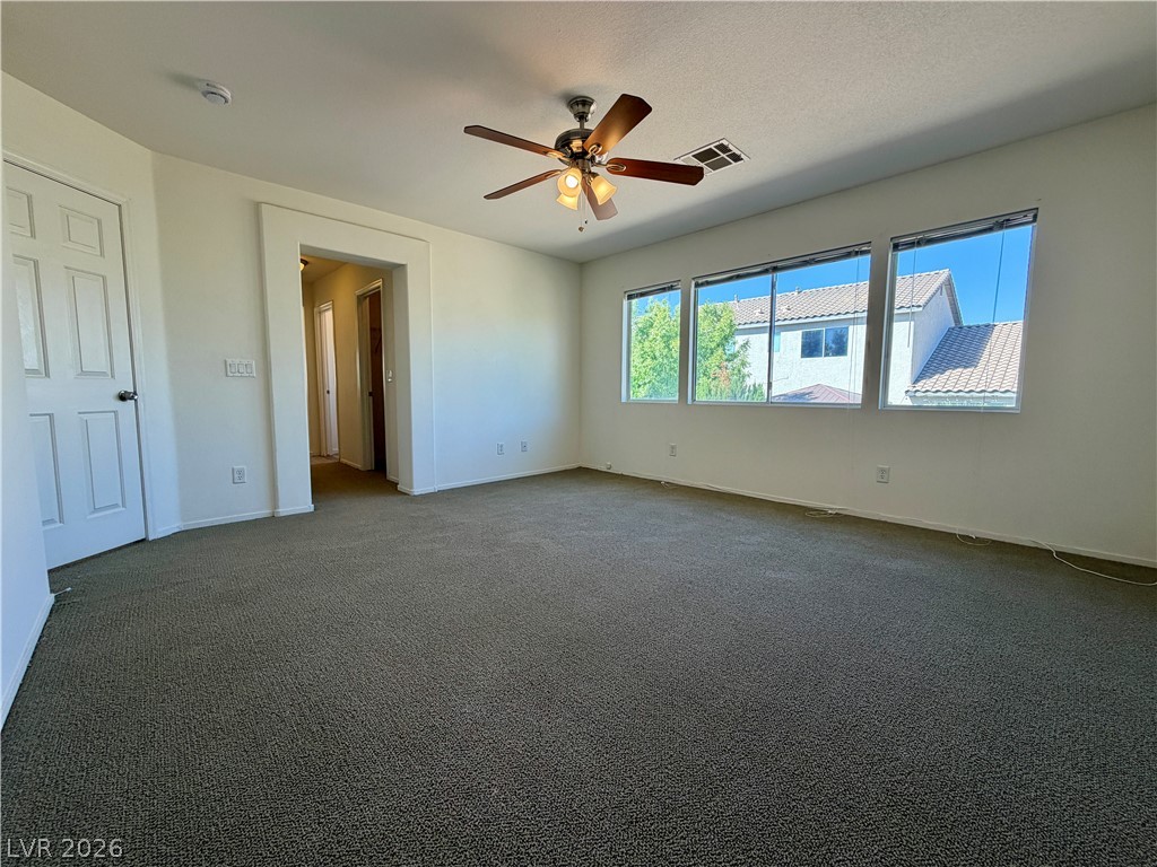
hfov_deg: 102.1
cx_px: 578
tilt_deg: -4.9
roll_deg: -0.1
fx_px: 468
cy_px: 434
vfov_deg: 85.7
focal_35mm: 14
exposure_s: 1/120
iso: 80
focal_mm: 2.22
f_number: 2.2
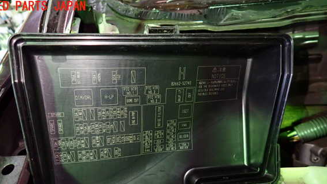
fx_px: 251
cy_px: 130
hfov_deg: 66.0
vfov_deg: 39.4
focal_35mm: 29
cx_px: 154
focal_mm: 4.5
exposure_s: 1/30
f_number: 2
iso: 800
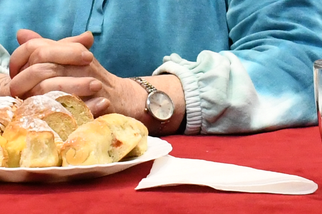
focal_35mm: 216
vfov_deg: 6.2
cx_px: 154
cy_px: -181
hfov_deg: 9.5
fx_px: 1932
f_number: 7.1
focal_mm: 22
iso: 3200
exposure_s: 1/100
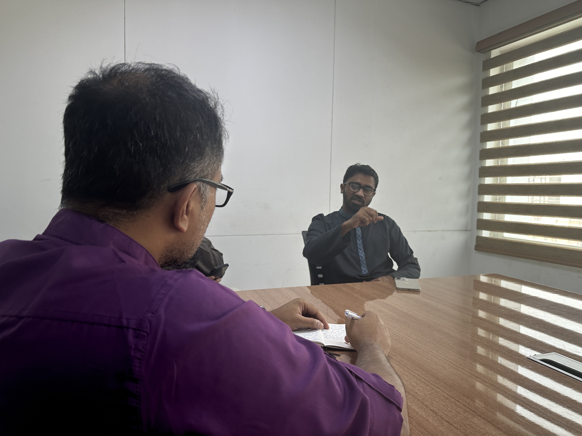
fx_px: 404
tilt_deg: -3.7
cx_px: 291
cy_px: 218
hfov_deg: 71.6
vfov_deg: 56.8
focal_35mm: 24
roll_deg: -1.0
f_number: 1.78
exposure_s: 1/100
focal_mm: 6.86
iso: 125
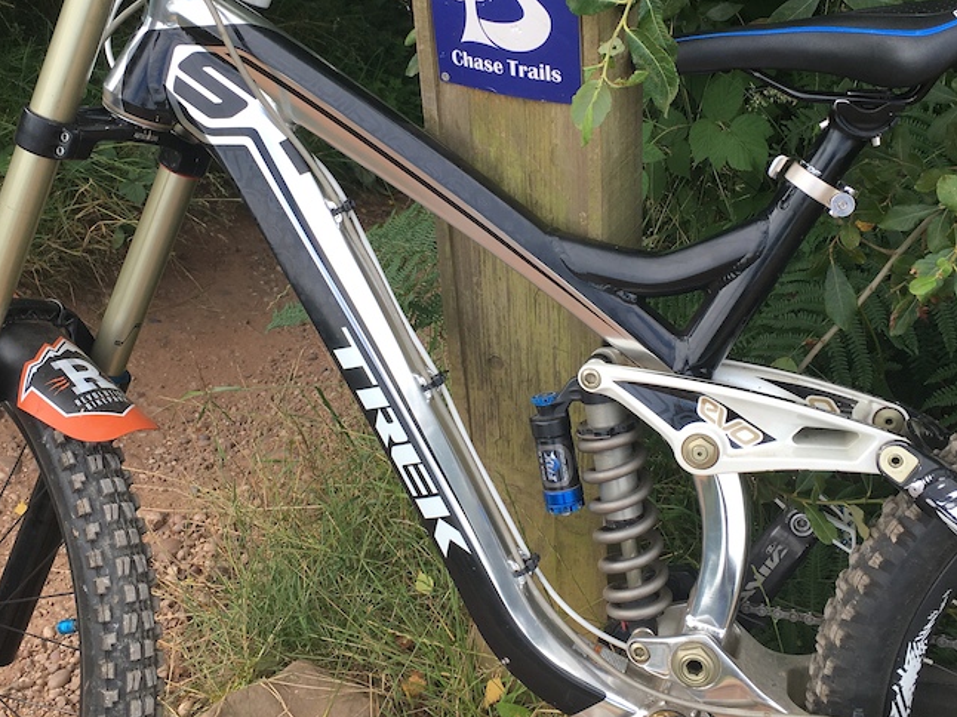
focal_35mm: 46
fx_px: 1271
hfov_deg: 41.3
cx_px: 489
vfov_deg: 31.4
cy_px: 296
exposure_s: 1/324
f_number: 2.2
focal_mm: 4.15
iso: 25
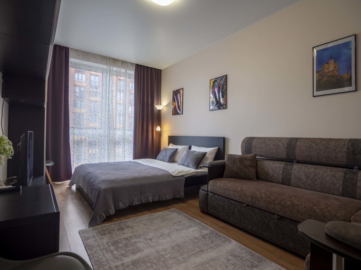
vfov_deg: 71.6
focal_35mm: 18
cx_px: 180
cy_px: 135
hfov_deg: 87.8
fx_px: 188
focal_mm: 9
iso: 200
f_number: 4.5
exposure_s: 1/25
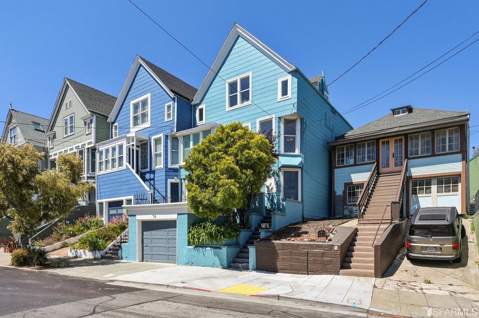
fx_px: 279
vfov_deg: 59.4
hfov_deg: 81.3
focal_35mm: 21
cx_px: 240
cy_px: 159
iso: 800
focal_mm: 21
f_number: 11
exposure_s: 1/1000
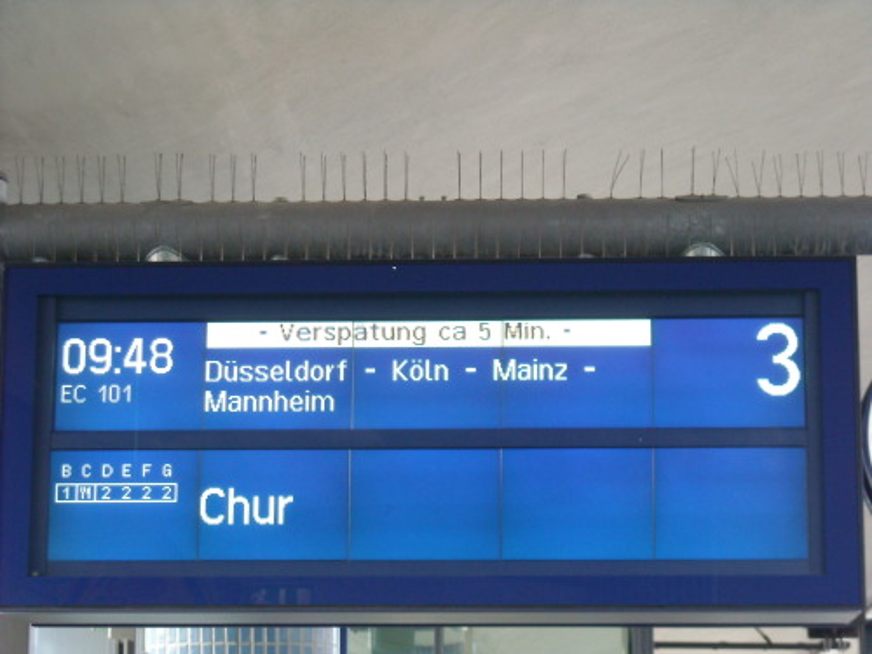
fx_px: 2645
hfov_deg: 18.7
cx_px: 436
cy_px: 327
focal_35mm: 105
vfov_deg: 14.1
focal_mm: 17.1
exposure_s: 1/60
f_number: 4.7
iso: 308
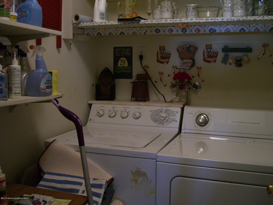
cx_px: 136
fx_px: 292
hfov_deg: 50.1
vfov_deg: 38.7
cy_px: 102
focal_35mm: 37
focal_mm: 6
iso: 160
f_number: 2.7
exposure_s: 1/8
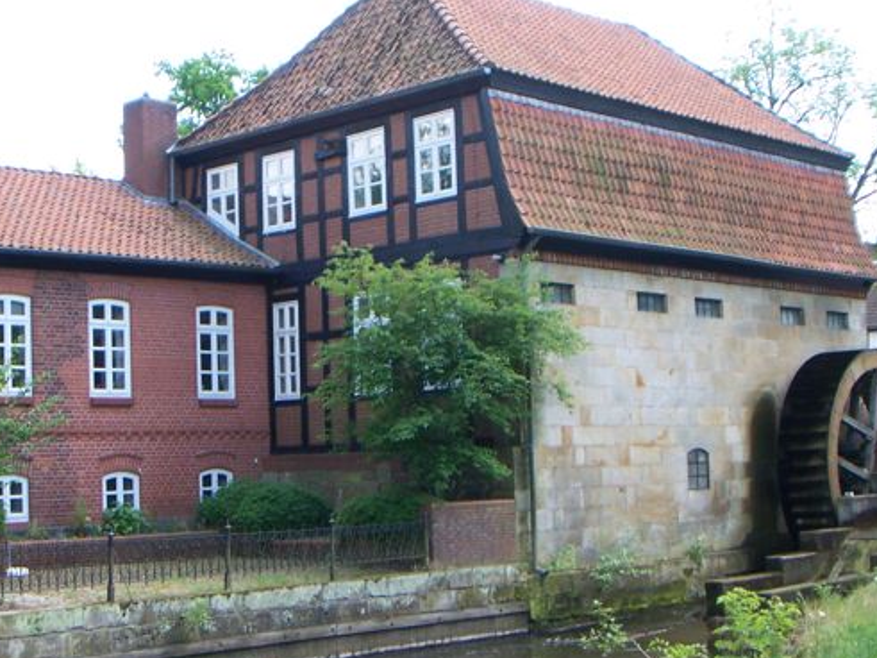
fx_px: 1570
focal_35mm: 62
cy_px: 333
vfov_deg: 23.6
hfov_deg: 30.9
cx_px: 286
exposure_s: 1/80
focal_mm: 6.3
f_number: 3.9
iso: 64
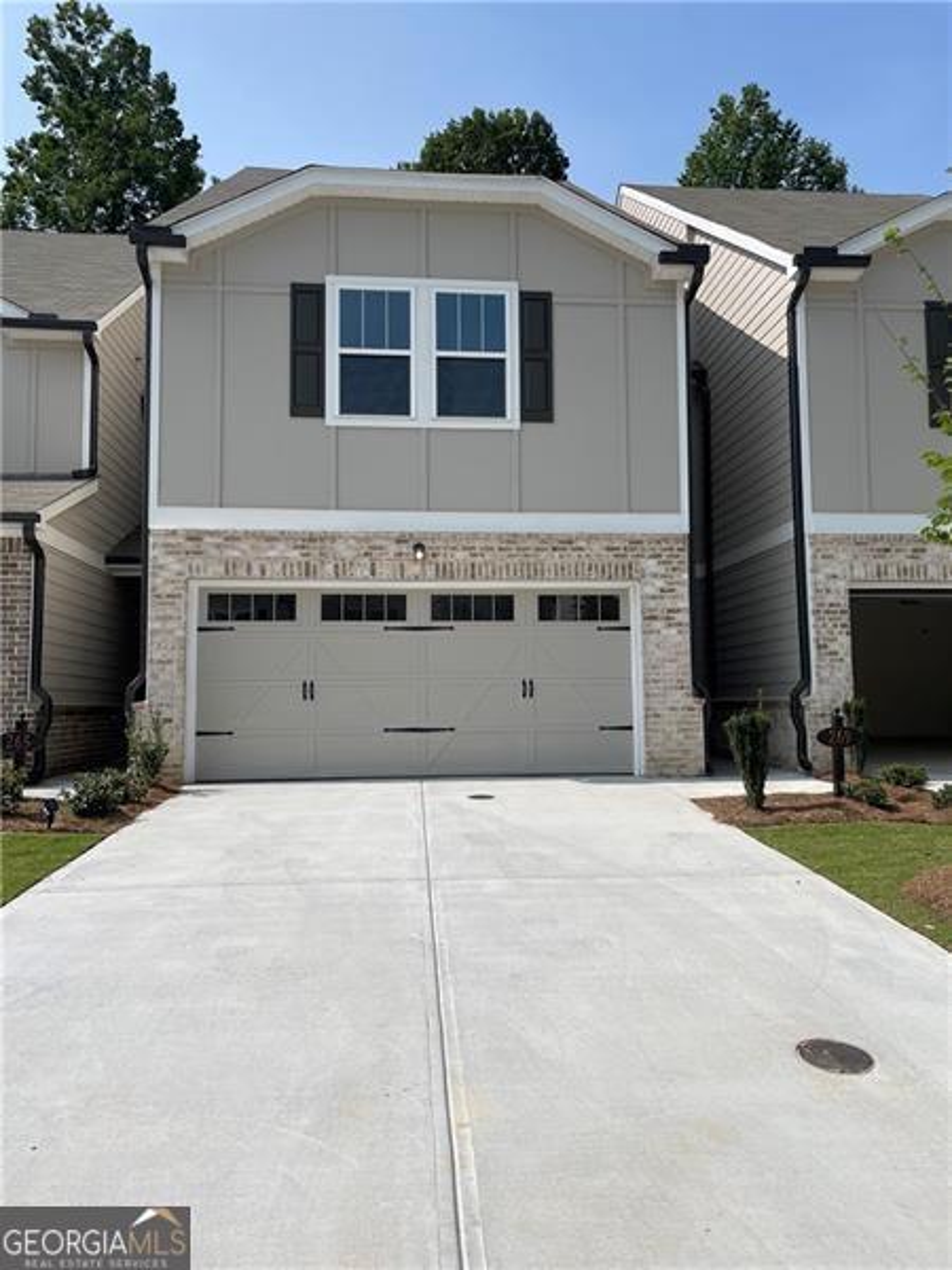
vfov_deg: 67.3
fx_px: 953
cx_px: 476
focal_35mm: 26
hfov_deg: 53.1
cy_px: 635
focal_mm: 4.2
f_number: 1.6
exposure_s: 1/4831
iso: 32
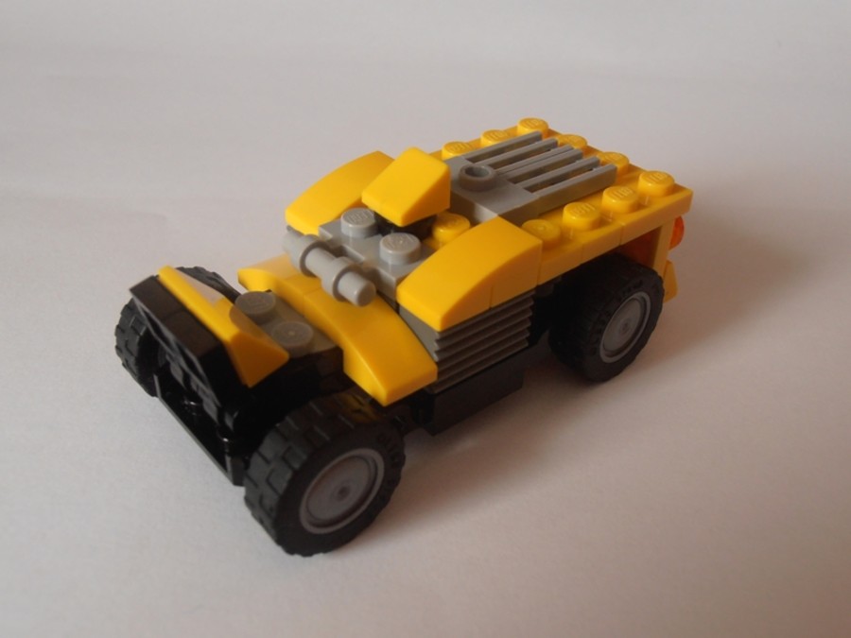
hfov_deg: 50.1
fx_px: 910
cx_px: 426
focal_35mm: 37
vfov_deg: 38.7
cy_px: 319
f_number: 3.9
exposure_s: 1/15
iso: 125
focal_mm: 6.61
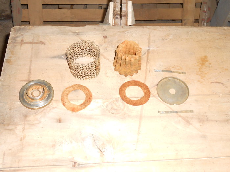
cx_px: 115
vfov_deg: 37.7
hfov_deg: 49.0
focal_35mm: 38
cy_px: 86
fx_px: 252
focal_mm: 6.8
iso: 200
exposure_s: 1/30
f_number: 4.2
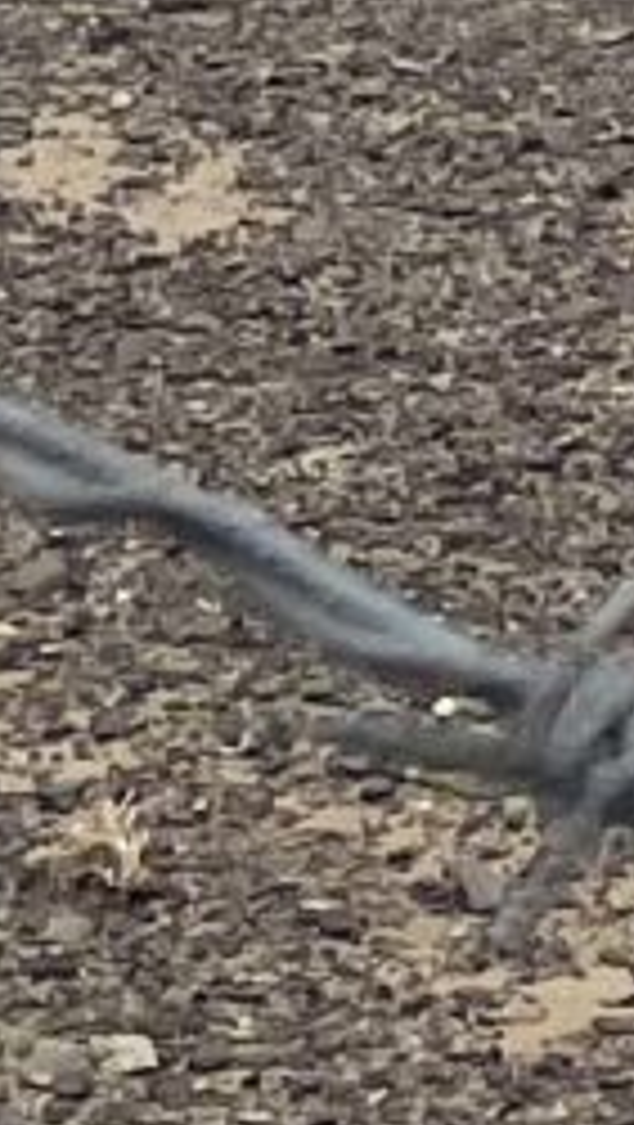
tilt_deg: -0.3
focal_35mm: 290
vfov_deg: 6.3
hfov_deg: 3.9
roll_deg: -0.4
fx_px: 8650
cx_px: 2648
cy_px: -3033
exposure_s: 1/5814
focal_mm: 4.2
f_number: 1.6
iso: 32
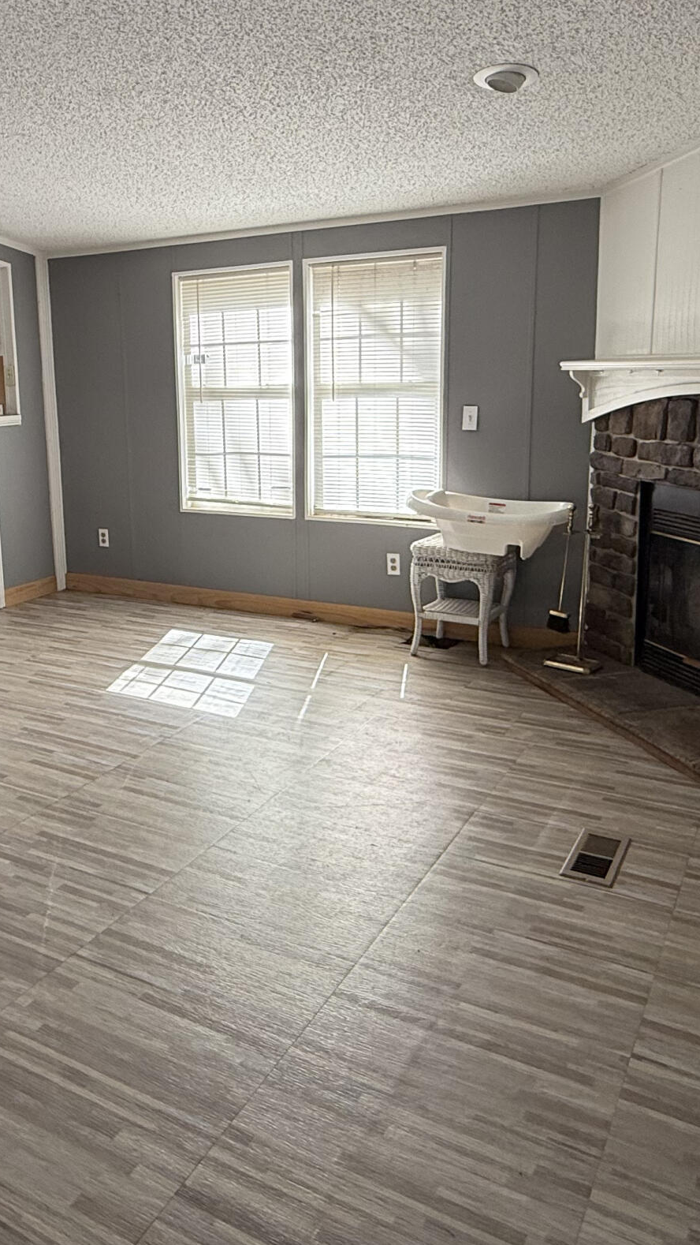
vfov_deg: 65.9
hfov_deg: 39.8
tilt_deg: -10.8
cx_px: 251
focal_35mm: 29
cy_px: 551
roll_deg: +0.7
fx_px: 957
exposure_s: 1/99
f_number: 2.2
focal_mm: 2.22
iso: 64
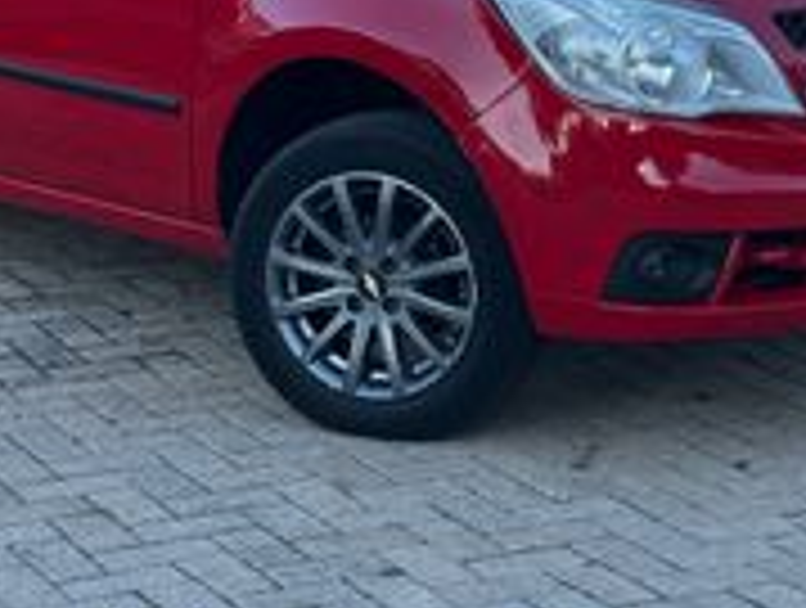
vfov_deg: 11.6
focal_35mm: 126
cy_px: -117
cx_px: 333
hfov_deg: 15.6
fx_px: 2940
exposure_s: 1/823
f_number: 1.78
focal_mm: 6.86
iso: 64
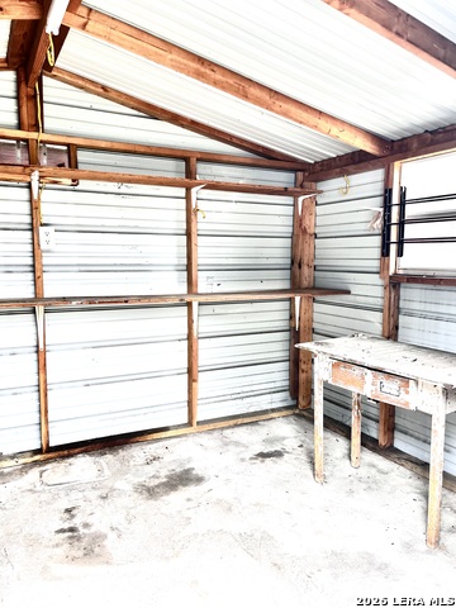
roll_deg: +0.7
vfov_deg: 67.3
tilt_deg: -6.4
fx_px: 457
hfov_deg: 53.1
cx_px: 228
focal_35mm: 26
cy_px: 304
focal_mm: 5.1
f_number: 1.6
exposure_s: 1/121
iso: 40
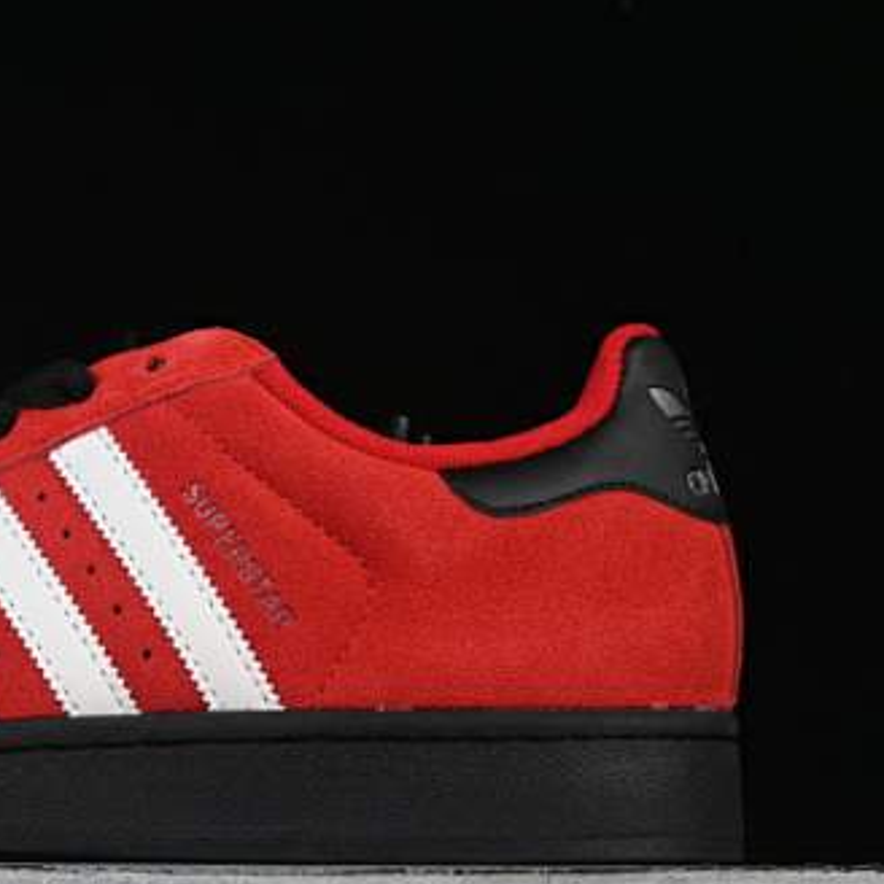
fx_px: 4103
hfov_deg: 12.2
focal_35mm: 142
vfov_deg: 12.3
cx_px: 100
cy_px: 461
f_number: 8
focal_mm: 50
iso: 160
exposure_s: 1/80
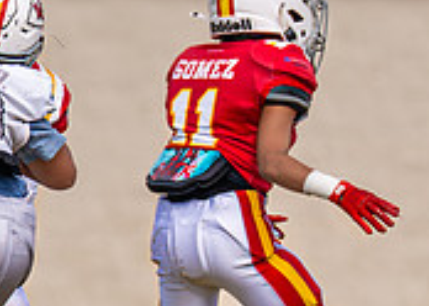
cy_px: 114
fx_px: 16338
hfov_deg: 1.5
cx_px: -211
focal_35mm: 1342
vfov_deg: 1.1
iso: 160
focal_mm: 200
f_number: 2.8
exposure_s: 1/5000
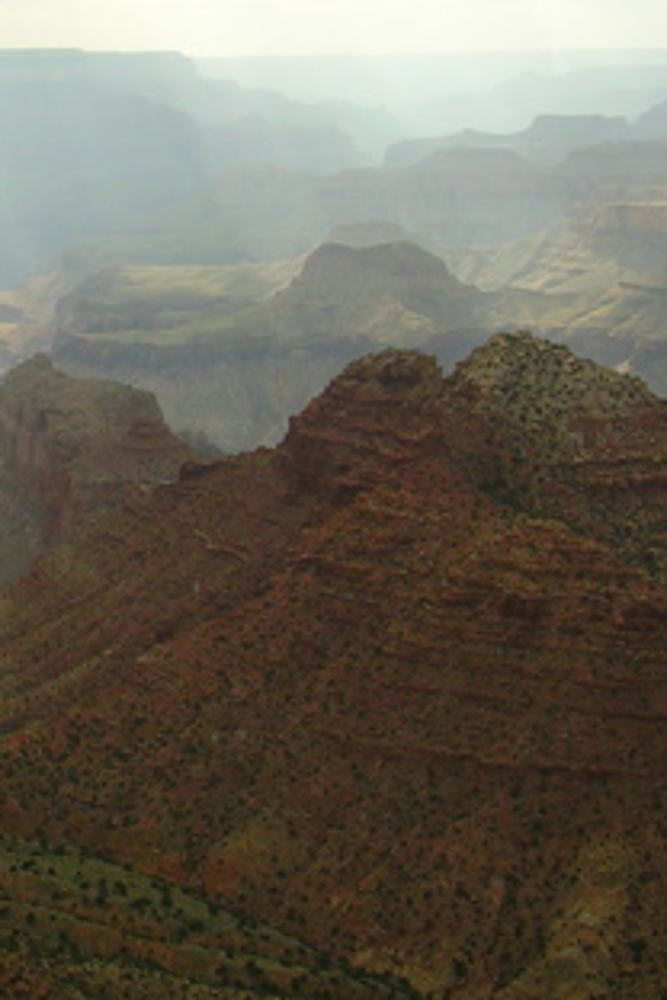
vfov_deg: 25.0
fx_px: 2251
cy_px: 372
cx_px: -45
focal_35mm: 81
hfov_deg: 16.4
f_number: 5.6
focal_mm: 5.8
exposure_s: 1/150
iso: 50
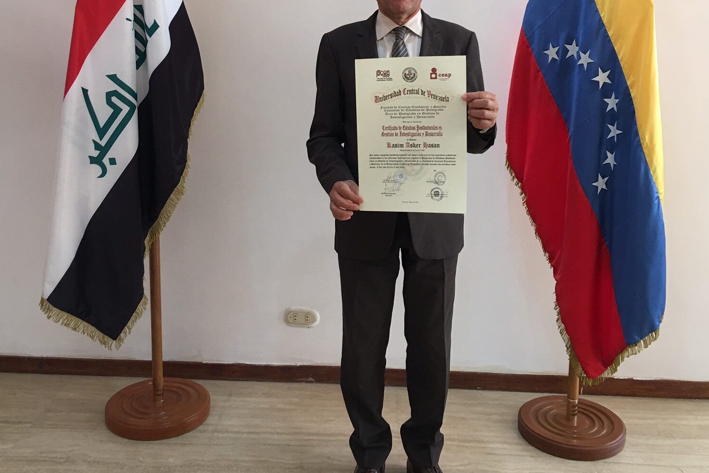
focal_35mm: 41
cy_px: 122
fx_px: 807
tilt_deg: -7.6
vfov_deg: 32.1
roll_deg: -1.3
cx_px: 360
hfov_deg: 47.4
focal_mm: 4.15
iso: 40
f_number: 2.2
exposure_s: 1/15
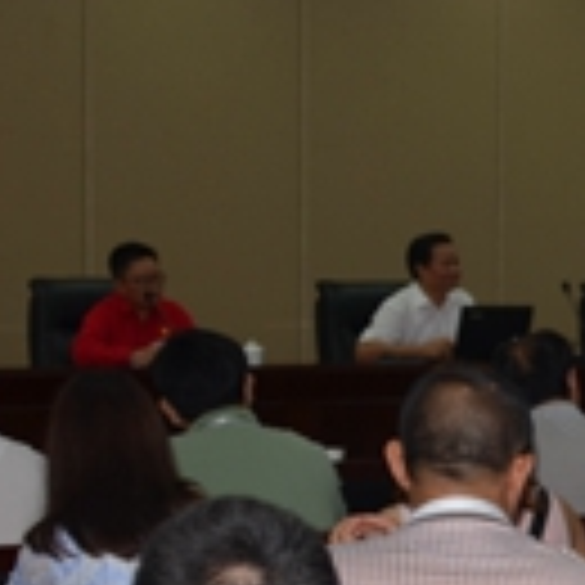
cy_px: 488
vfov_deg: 12.7
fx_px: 2619
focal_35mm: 137
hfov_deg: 11.7
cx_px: 1094
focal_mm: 28
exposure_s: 1/60
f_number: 3.5
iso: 100
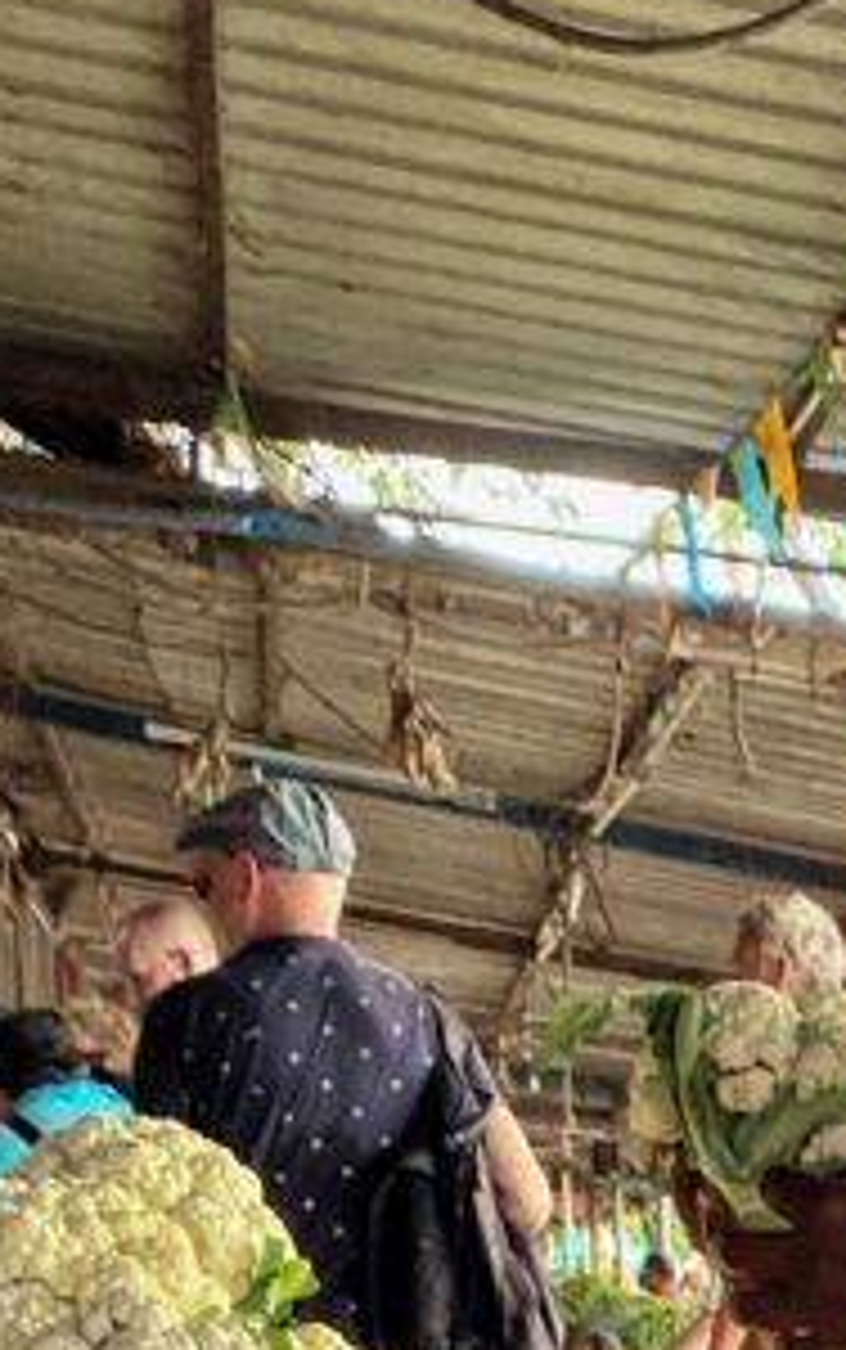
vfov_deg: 19.6
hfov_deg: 13.3
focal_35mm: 94
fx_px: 3461
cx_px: 1202
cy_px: 1948
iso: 64
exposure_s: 1/122
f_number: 1.8
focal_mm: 4.25
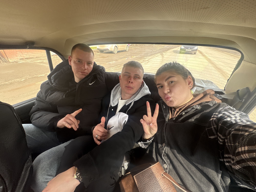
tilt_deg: -33.4
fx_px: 104
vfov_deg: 85.7
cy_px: 96
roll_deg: -1.4
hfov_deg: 102.1
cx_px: 128
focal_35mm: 14
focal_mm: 2.22
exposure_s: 1/179
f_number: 2.2
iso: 50
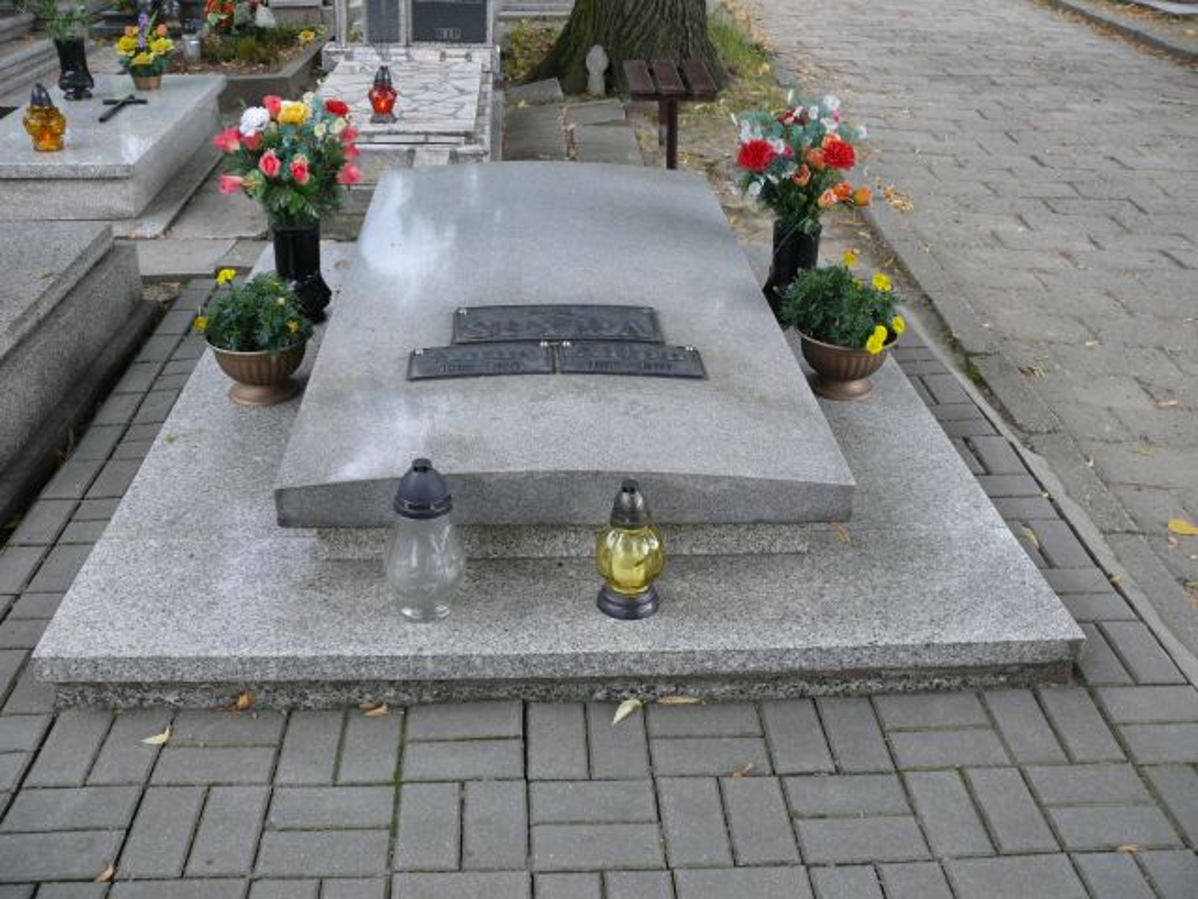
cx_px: 599
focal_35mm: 35
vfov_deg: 40.7
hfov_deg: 52.6
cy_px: 450
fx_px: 1211
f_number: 2.8
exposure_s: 1/60
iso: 100
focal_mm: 7.4
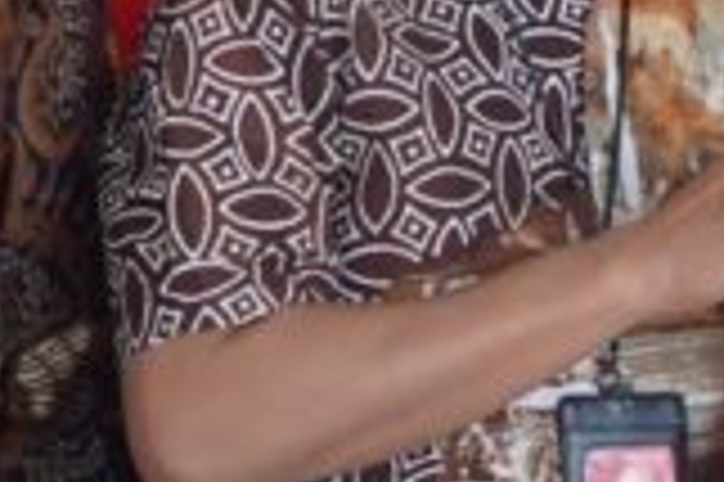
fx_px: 3877
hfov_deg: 10.5
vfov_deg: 7.1
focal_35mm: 193
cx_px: 904
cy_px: -34
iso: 2500
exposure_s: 1/160
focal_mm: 31
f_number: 4
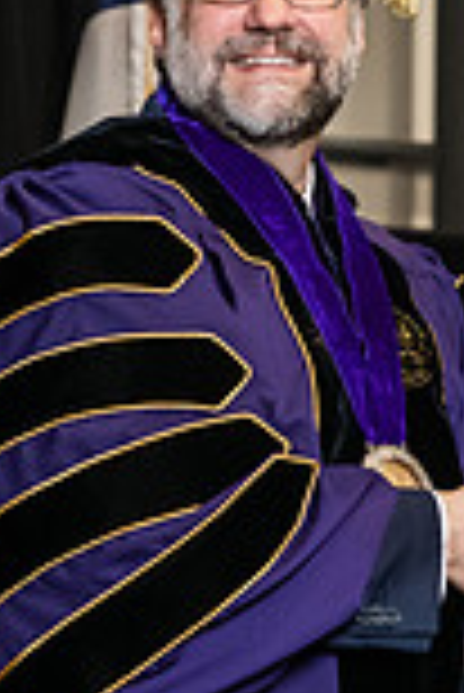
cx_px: 405
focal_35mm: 233
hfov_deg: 5.9
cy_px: 448
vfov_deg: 8.8
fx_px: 4494
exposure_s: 1/200
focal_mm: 62
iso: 2500
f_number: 5
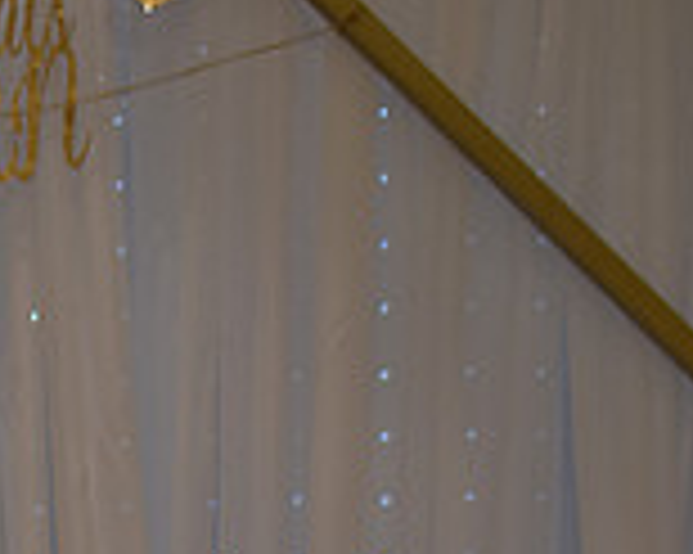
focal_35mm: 124
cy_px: 1158
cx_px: -74
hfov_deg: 15.1
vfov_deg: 11.1
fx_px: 2542
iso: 400
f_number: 2.8
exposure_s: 1/125
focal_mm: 35
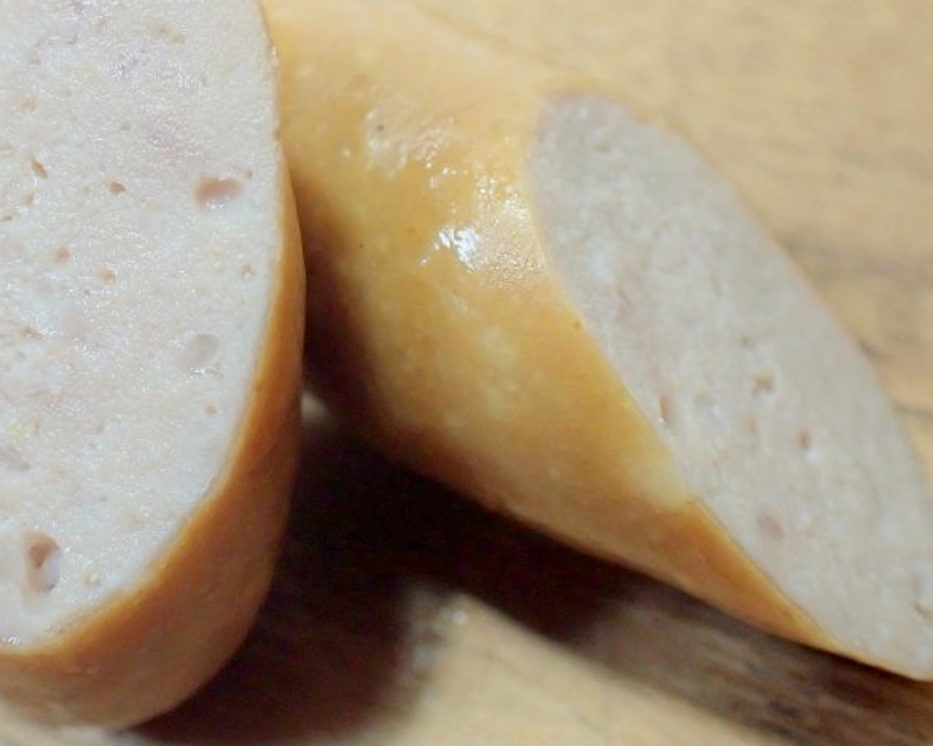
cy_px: 224
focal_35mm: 50
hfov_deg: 36.9
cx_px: 295
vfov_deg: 29.9
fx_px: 1381
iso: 320
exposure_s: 1/125
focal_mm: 5.4
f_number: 2.3
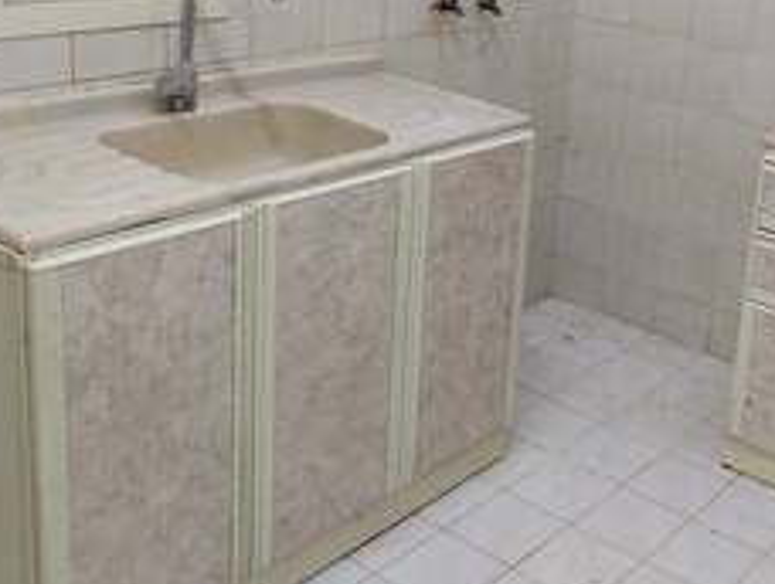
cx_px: 699
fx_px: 1167
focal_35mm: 52
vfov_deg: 27.7
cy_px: 134
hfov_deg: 34.7
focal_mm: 4.7
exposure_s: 1/33.3
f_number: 1.8
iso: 531
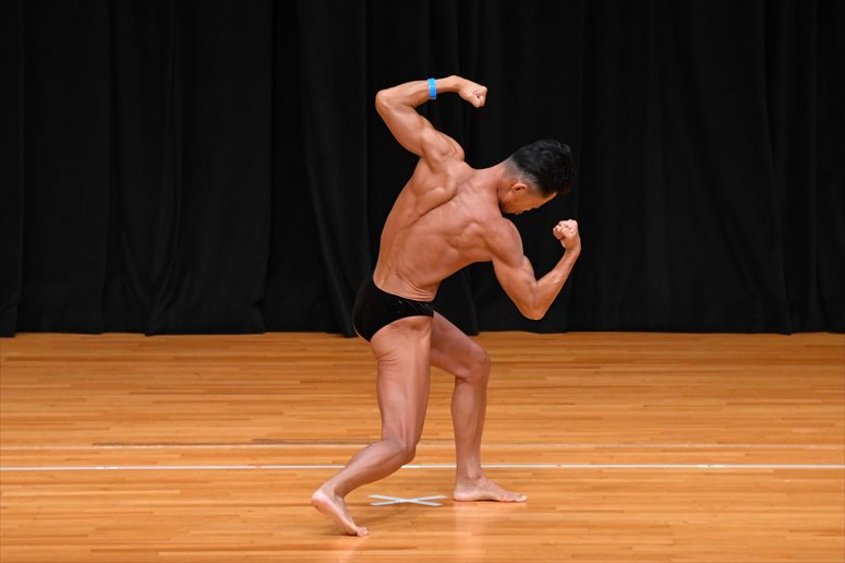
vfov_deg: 4.6
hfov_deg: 6.9
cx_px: 422
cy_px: 282
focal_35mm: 300
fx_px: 7038
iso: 3200
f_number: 5.6
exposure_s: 1/400
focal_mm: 200
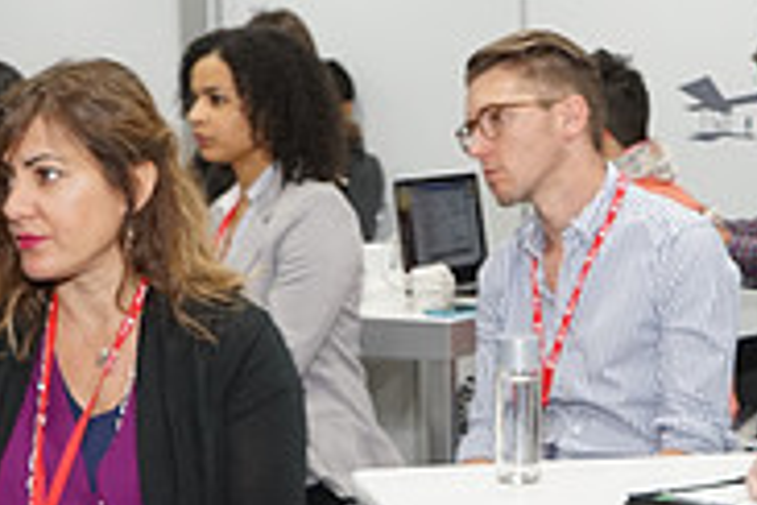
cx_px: 459
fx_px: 1934
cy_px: 333
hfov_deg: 22.1
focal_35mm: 92
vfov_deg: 14.8
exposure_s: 1/100
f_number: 5.6
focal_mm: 29
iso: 1600
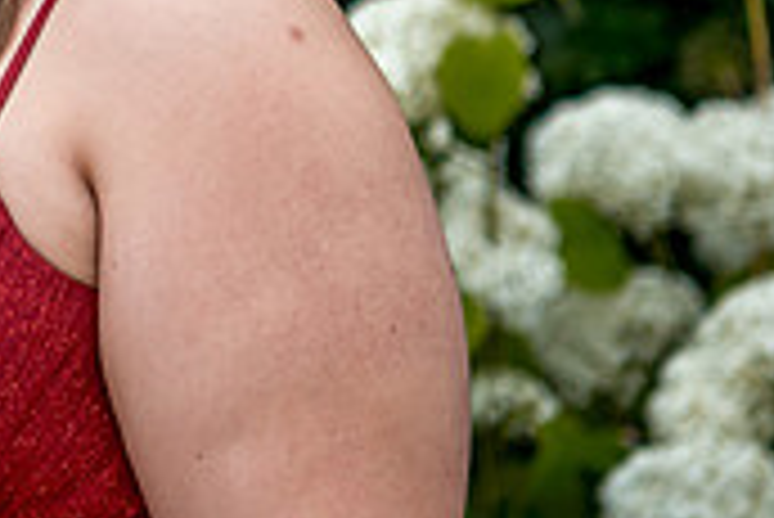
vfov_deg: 5.4
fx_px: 5422
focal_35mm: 252
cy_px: -184
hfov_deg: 8.1
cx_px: -135
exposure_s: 1/250
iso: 320
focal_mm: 62
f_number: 3.5
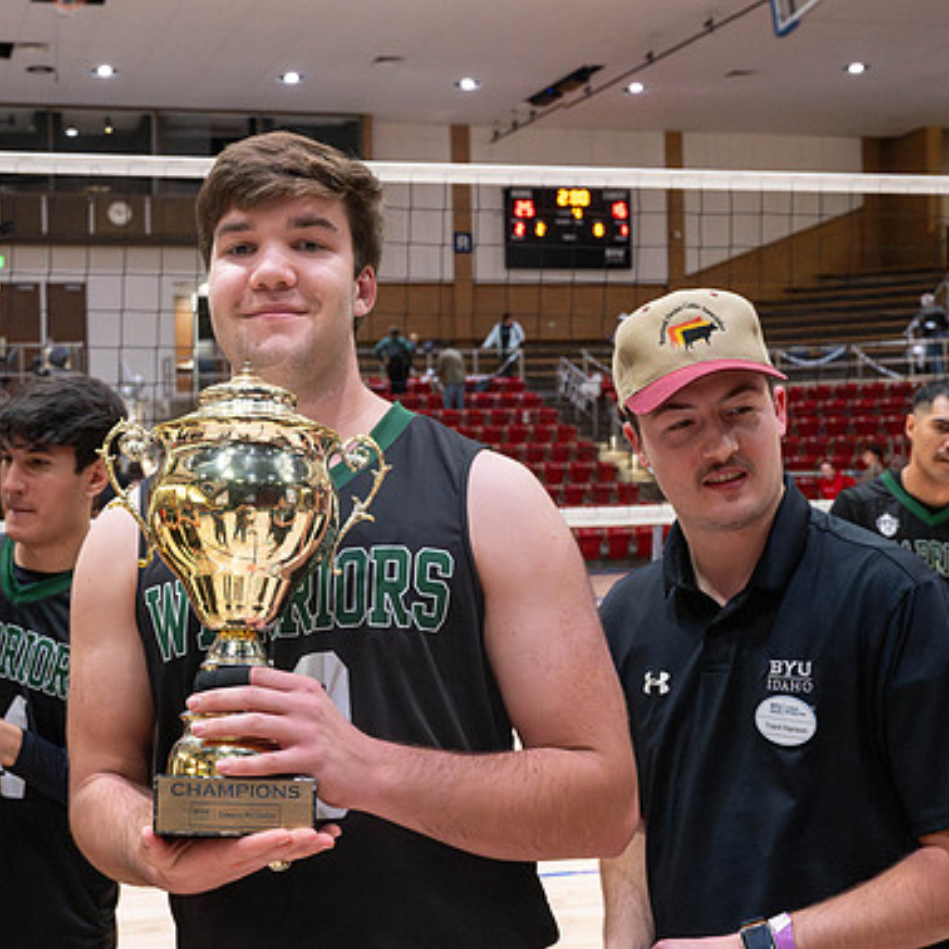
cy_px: 461
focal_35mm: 52
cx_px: 276
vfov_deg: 32.8
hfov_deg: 32.4
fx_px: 1613
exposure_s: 1/125
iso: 5000
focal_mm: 33.5
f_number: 6.3
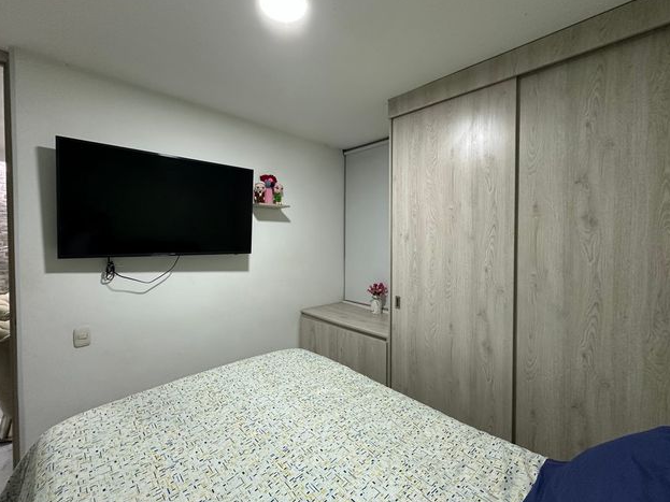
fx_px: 290
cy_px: 246
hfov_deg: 98.1
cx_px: 319
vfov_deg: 81.7
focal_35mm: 15
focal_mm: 2.22
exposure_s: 1/60
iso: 320
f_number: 2.2
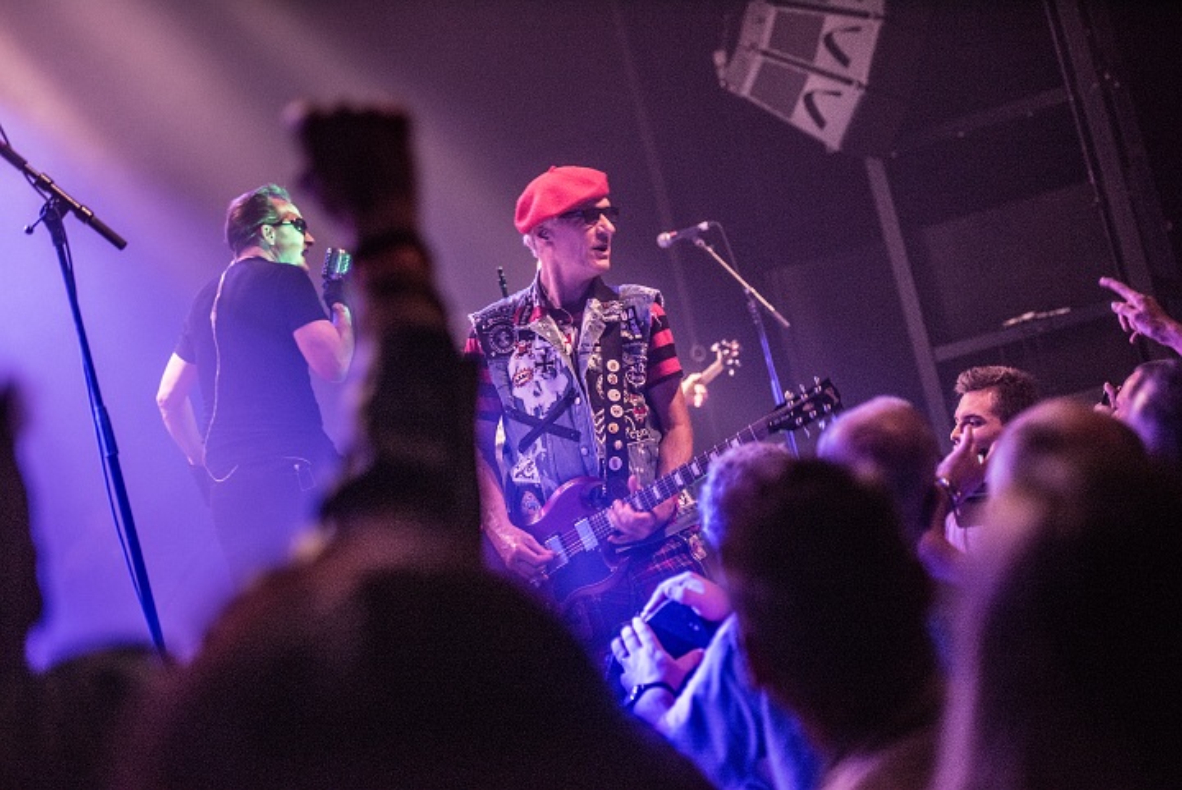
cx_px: 591
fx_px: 2300
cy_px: 395
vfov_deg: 19.5
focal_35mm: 70
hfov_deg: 28.8
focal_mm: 70
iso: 2500
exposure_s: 1/100
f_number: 2.8
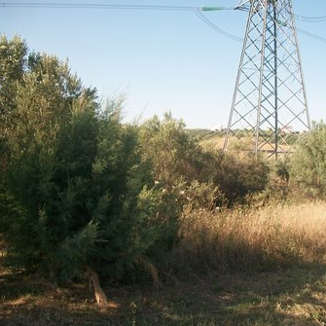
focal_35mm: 38
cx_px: 212
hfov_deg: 43.4
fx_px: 405
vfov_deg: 43.9
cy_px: 163
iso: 80
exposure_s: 1/640
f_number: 2.9
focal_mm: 5.7
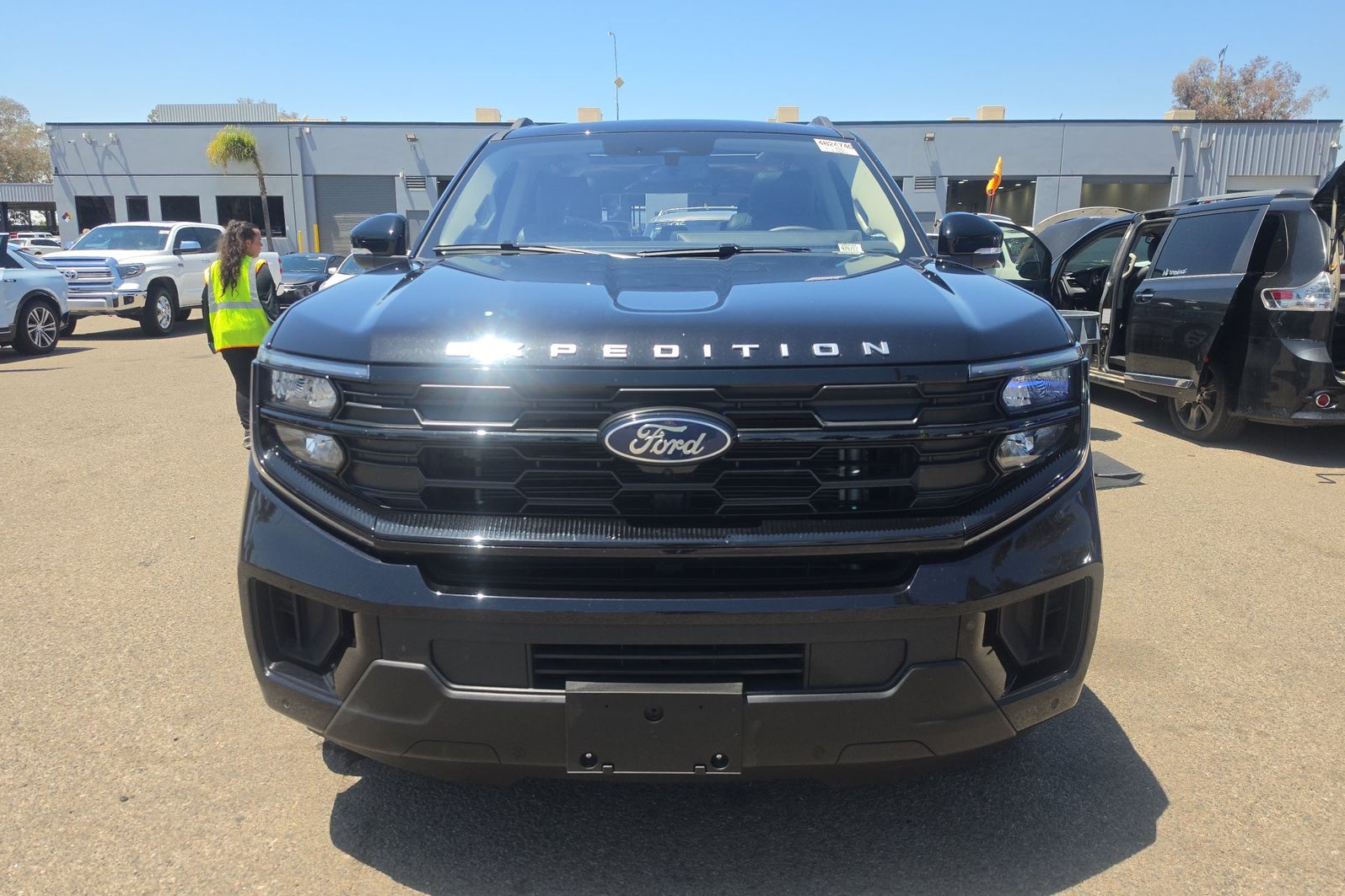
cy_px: 440
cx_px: 673
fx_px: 897
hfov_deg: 73.7
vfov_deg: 53.1
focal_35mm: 24
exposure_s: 1/3445
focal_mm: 6.5
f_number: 1.4
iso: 63
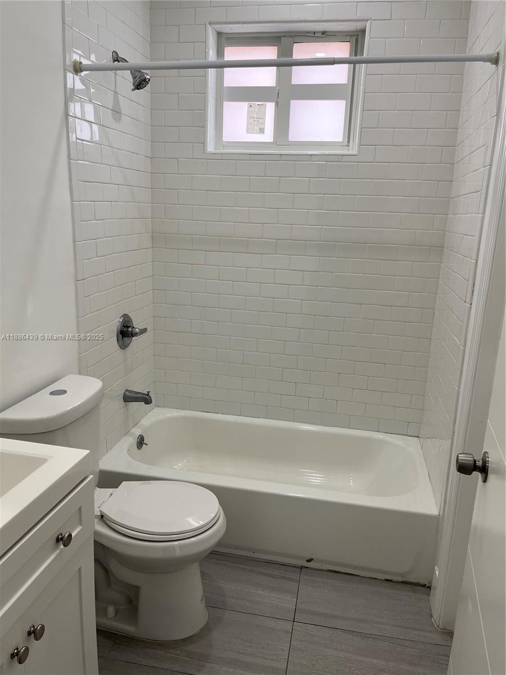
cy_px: 338
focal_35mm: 26
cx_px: 253
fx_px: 507
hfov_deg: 53.1
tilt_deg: -11.9
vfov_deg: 67.3
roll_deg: -1.9
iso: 64
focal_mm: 5.1
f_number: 1.6
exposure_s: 1/133
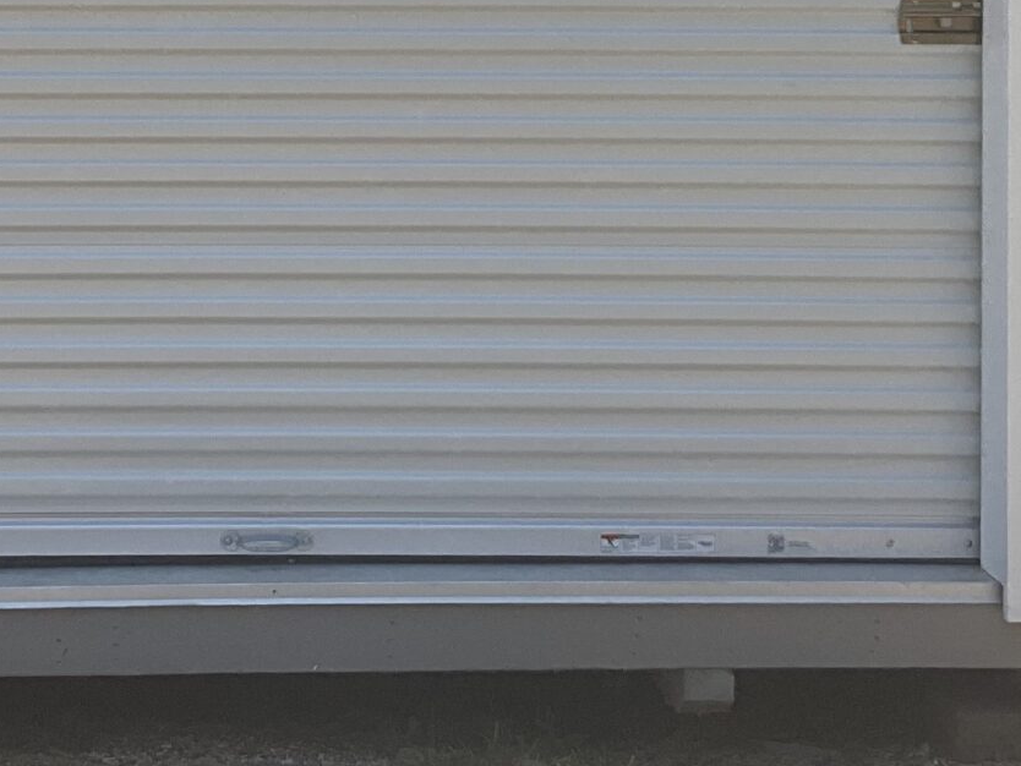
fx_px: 2626
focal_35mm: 89
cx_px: 149
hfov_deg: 21.6
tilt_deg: -1.7
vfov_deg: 16.0
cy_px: -135
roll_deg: +2.8
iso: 16
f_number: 1.8
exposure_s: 1/1279
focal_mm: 3
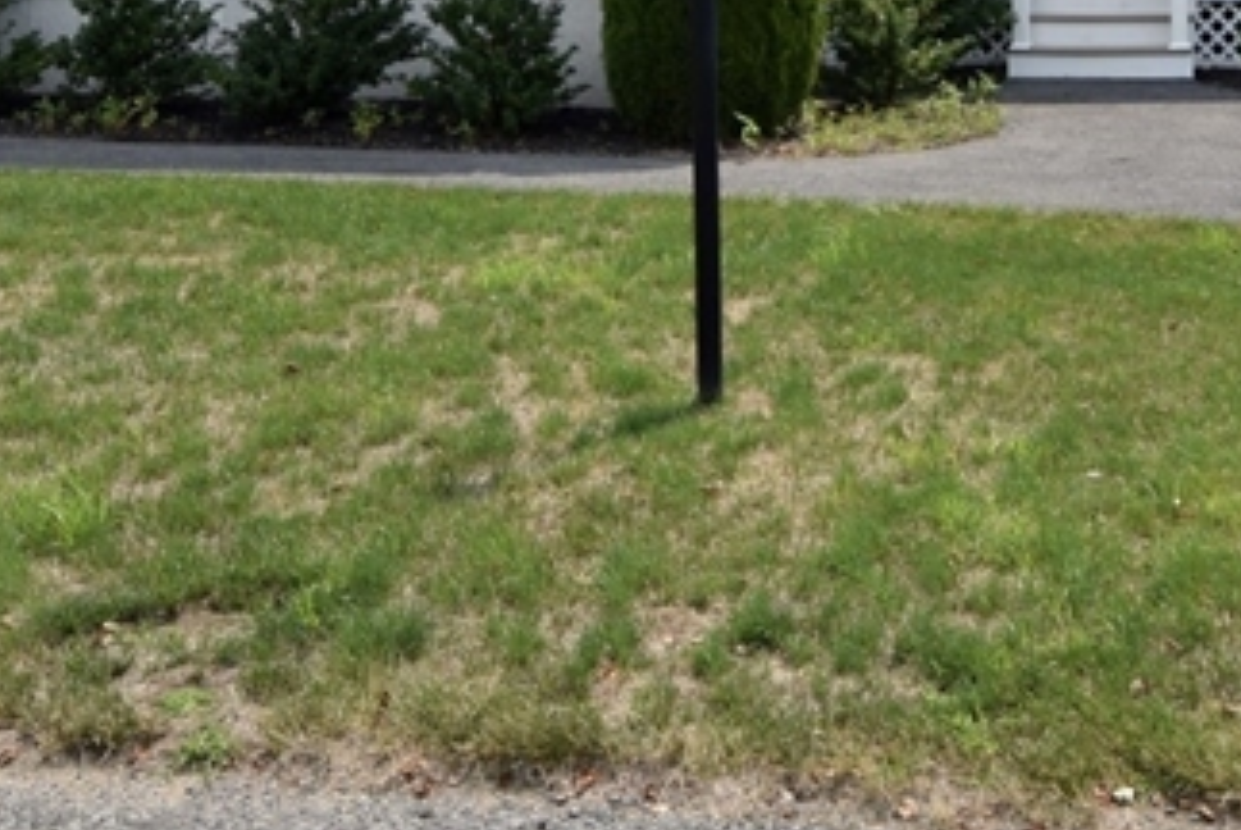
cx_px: 926
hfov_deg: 34.3
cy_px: -229
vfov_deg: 21.7
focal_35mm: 57
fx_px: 1967
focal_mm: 12
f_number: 11
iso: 200
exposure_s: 1/500
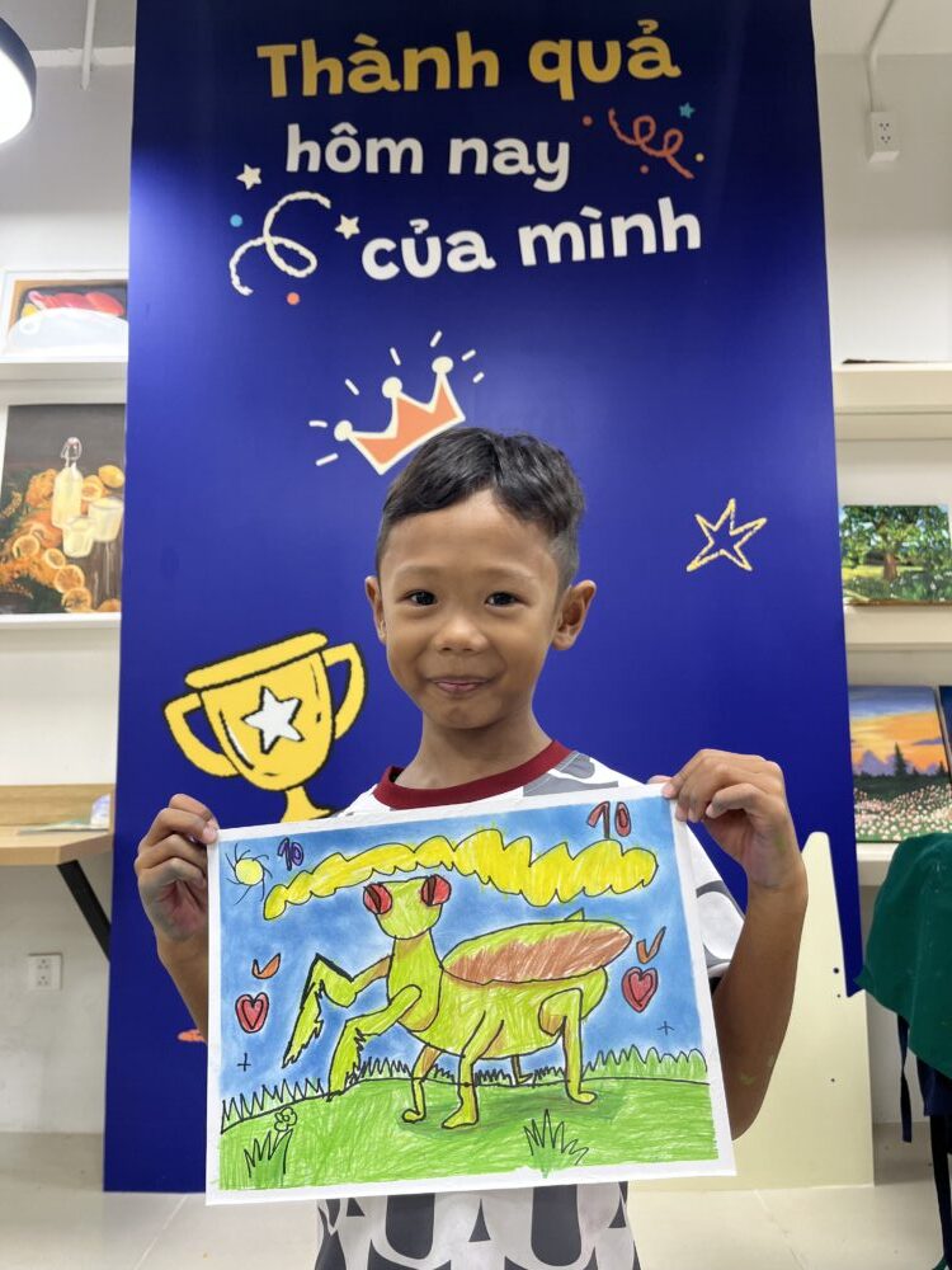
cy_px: 635
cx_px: 476
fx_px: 953
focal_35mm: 26
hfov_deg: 53.1
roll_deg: +1.0
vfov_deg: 67.3
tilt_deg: +4.0
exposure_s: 1/100
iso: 100
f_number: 1.6
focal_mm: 5.1
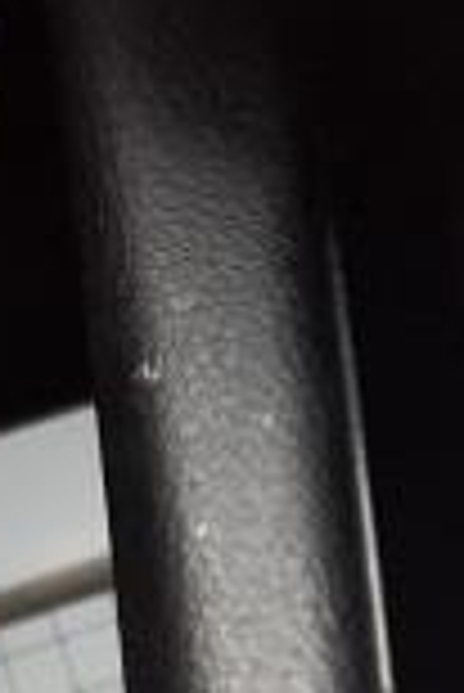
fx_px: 3607
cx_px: 1811
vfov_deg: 10.2
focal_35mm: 187
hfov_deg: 6.2
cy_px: 1386
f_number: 1.9
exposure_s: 1/120
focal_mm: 3.58
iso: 64
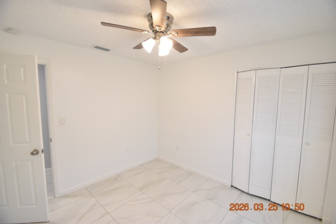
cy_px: 112
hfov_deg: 100.4
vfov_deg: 77.3
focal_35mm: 15
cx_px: 168
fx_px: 140
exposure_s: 1/60
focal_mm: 10
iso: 800
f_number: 3.5
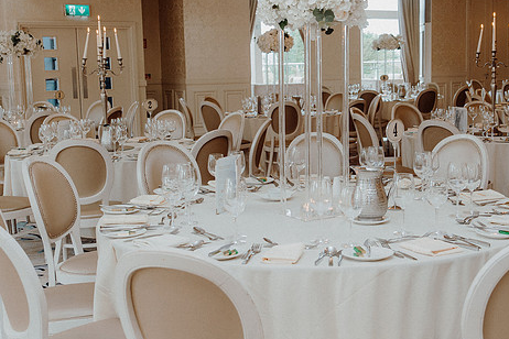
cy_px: 163
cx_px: 302
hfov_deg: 40.2
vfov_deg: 27.5
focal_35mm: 49
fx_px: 693
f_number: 3.5
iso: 640
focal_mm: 26
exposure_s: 1/160
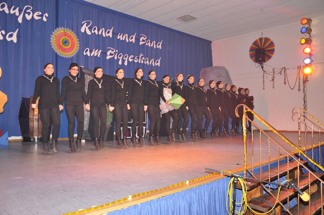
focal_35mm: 27
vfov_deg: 47.8
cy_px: 108
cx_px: 162
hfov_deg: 67.5
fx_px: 243
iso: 400
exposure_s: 1/60
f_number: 5
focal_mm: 18
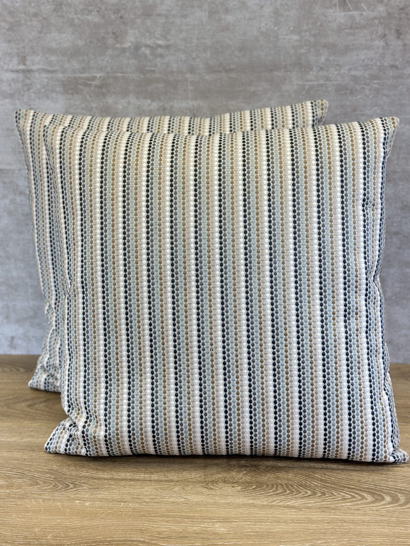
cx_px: 205
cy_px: 273
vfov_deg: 39.7
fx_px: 758
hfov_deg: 30.3
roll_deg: +0.5
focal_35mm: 48
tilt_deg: -17.2
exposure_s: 1/198
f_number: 1.78
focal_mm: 6.86
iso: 80
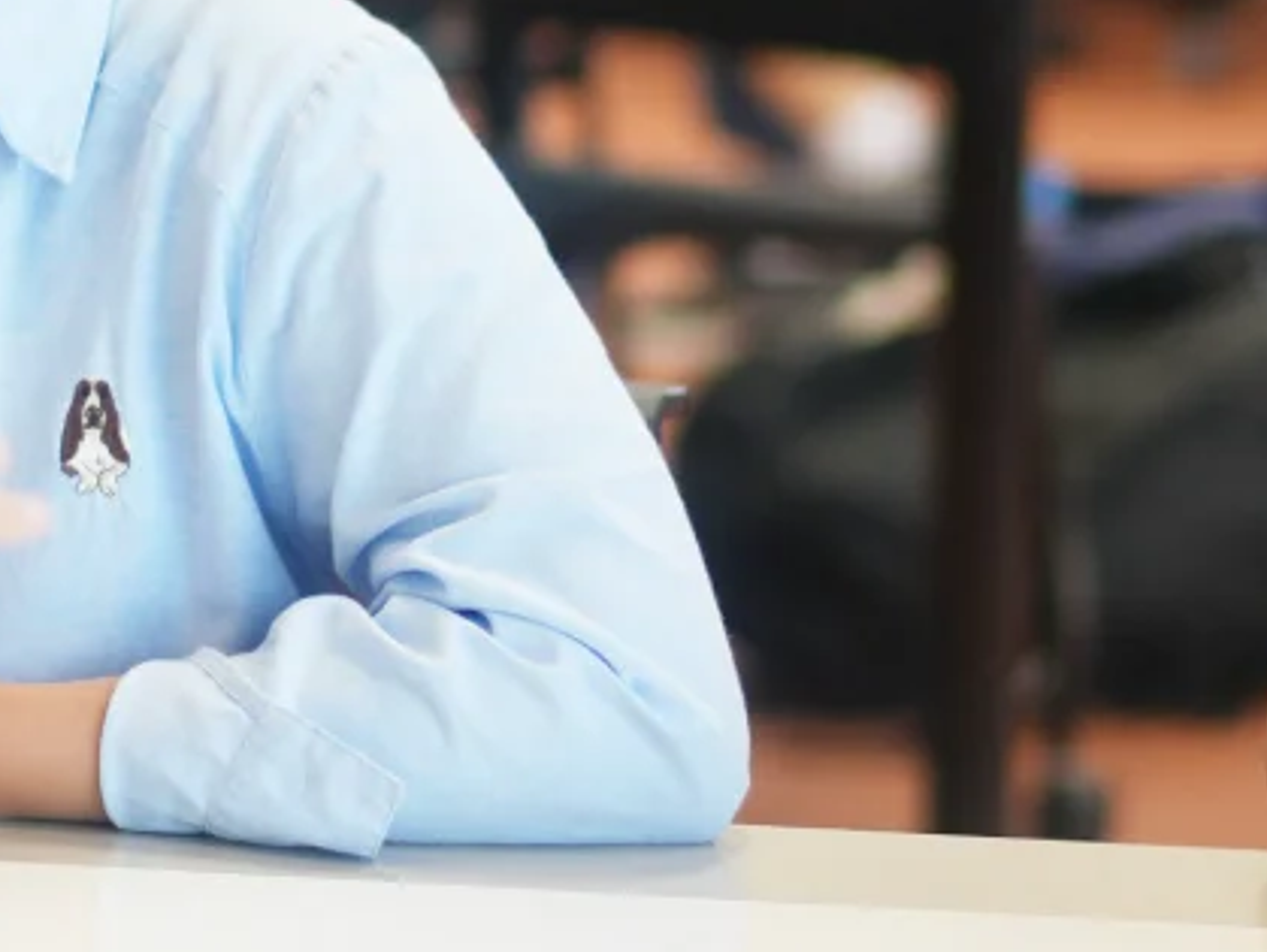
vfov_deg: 5.2
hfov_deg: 7.0
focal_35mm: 284
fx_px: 10394
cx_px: 487
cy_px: 73
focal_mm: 55
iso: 200
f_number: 1.8
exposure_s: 1/100
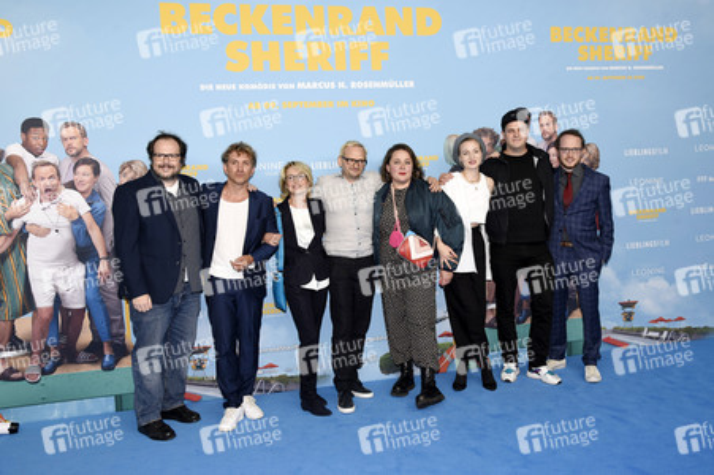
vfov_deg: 43.5
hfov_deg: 62.0
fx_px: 595
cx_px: 357
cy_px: 238
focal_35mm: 30
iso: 500
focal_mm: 30
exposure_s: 1/160
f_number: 6.3
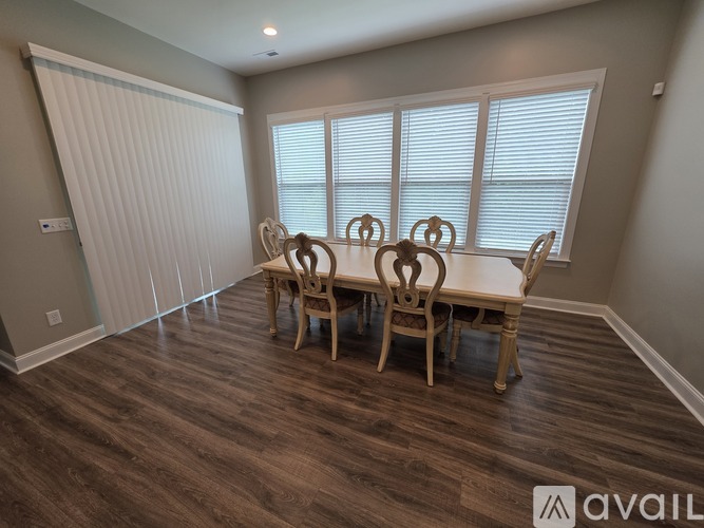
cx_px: 352
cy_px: 264
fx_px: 264
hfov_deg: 106.2
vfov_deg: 89.9
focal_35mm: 13
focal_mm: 2.2
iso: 80
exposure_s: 1/120
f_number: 1.9
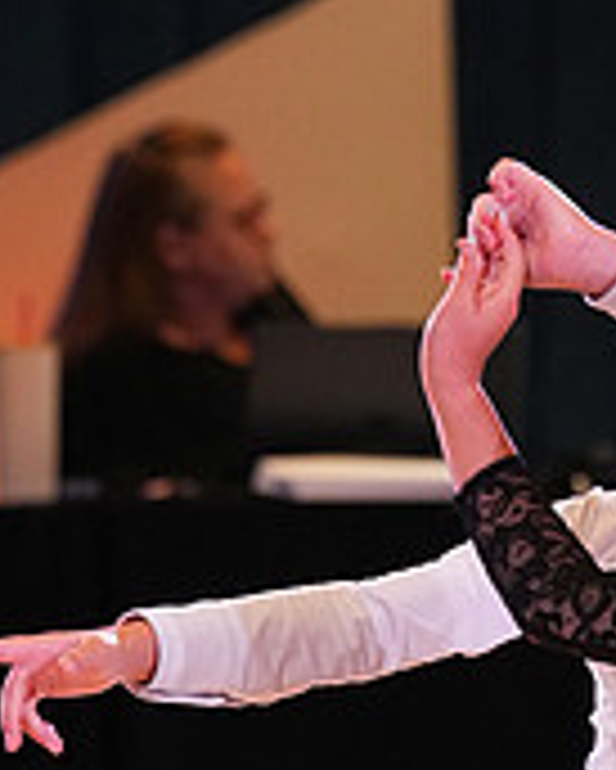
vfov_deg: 3.0
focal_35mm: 636
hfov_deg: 2.4
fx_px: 14481
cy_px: 1085
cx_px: 497
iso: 5000
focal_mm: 200
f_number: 6.3
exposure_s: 1/320
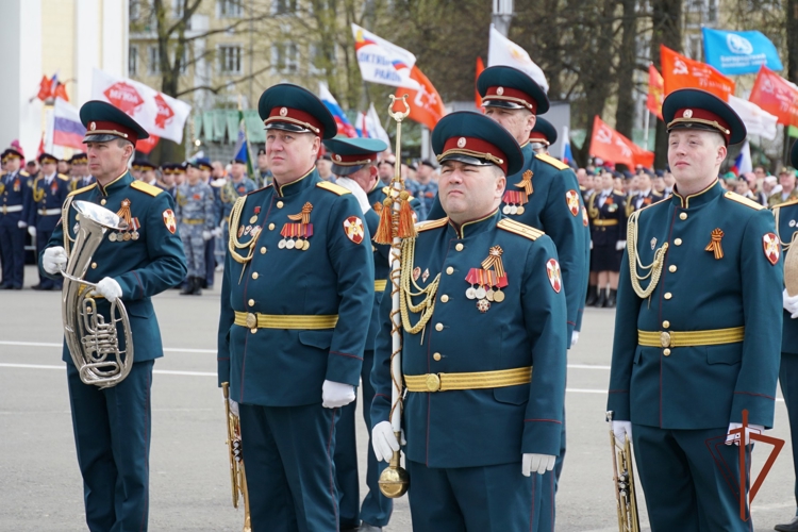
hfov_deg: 16.7
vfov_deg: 11.1
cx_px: 399
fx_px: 2726
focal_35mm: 123
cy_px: 266
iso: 100
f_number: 5.6
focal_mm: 82
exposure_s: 1/160
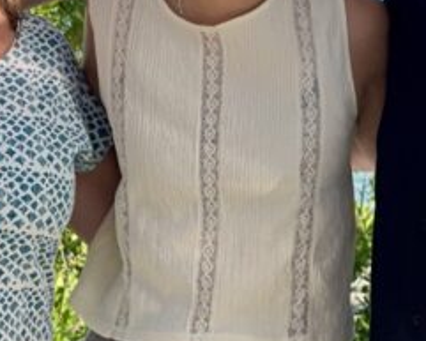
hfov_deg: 7.3
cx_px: 2
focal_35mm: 265
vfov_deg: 5.8
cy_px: -177
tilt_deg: +0.1
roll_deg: -0.4
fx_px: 3342
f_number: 2.2
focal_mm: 7.5
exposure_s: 1/1119
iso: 32
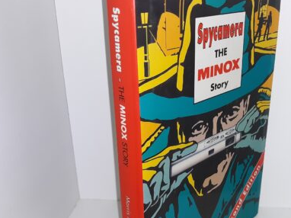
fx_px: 370
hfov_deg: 42.4
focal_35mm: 44
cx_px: 194
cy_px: 143
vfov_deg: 32.6
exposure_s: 1/120
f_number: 1.7
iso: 50
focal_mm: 3.7
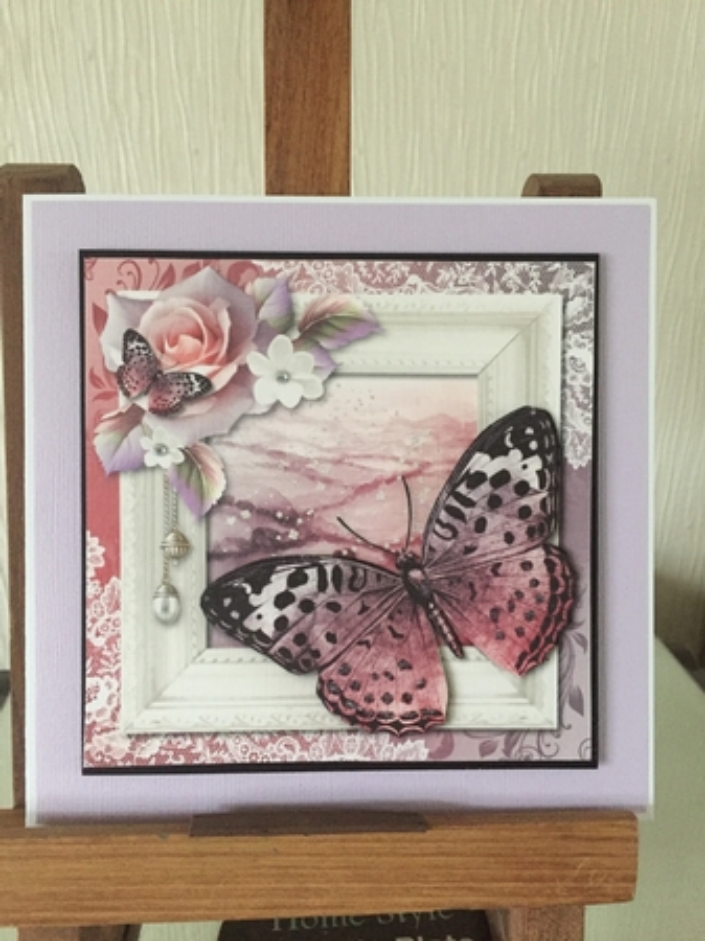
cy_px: 470
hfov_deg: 48.2
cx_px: 352
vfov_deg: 61.7
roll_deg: -0.7
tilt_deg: -18.2
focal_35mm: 29
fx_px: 788
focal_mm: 4.15
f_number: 2.2
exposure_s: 1/17
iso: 320
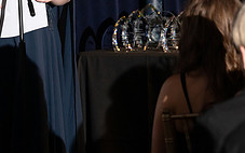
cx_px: 37
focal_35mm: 391
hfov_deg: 5.4
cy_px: 2
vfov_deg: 3.4
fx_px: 2611
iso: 2500
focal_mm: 150
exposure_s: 1/200
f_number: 5
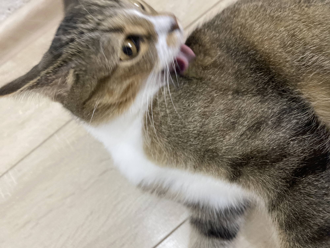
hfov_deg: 67.3
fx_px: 248
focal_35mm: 26
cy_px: 124
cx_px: 165
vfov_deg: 53.1
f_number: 1.8
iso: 400
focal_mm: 4.25
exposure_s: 1/50
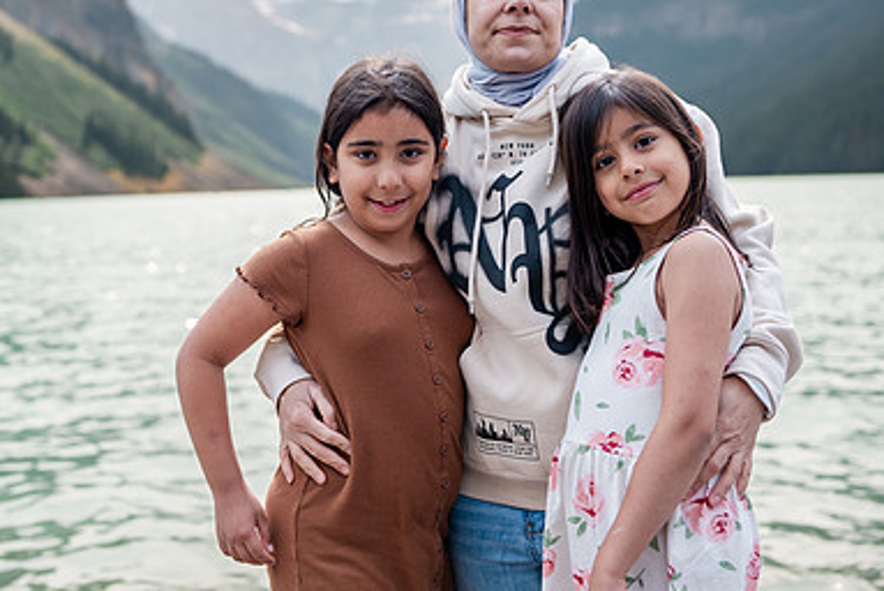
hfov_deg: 37.3
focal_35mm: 53
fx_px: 1302
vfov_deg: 25.5
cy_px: 220
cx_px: 328
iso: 200
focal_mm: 35
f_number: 2.5
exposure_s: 1/2000
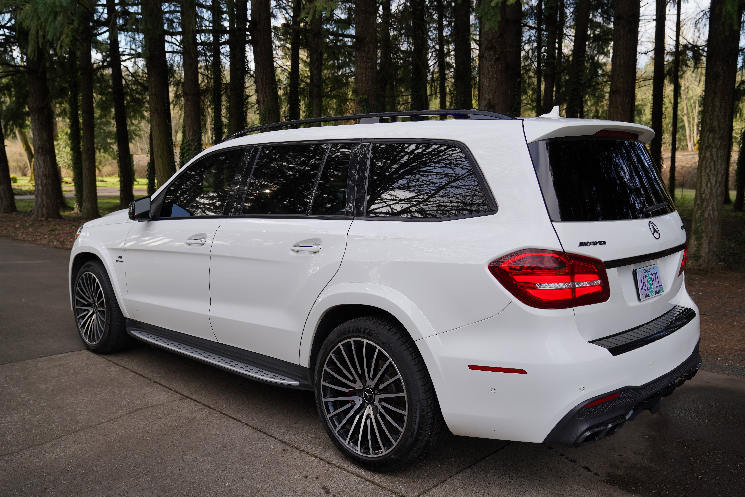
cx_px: 372
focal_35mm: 31
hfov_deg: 60.3
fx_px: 641
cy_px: 248
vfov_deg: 42.3
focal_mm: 31
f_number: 4.5
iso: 100
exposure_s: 1/200
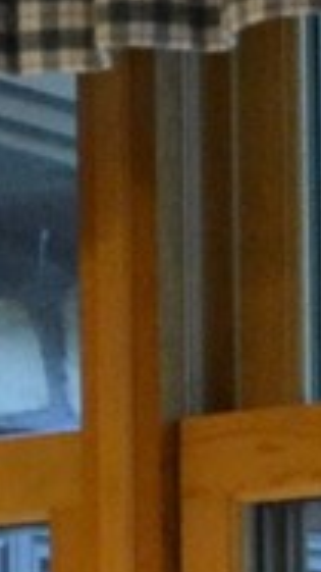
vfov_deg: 6.2
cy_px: 1465
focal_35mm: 328
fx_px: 4970
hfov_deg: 3.6
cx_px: -449
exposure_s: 1/60
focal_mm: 18
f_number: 3.5
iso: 1100
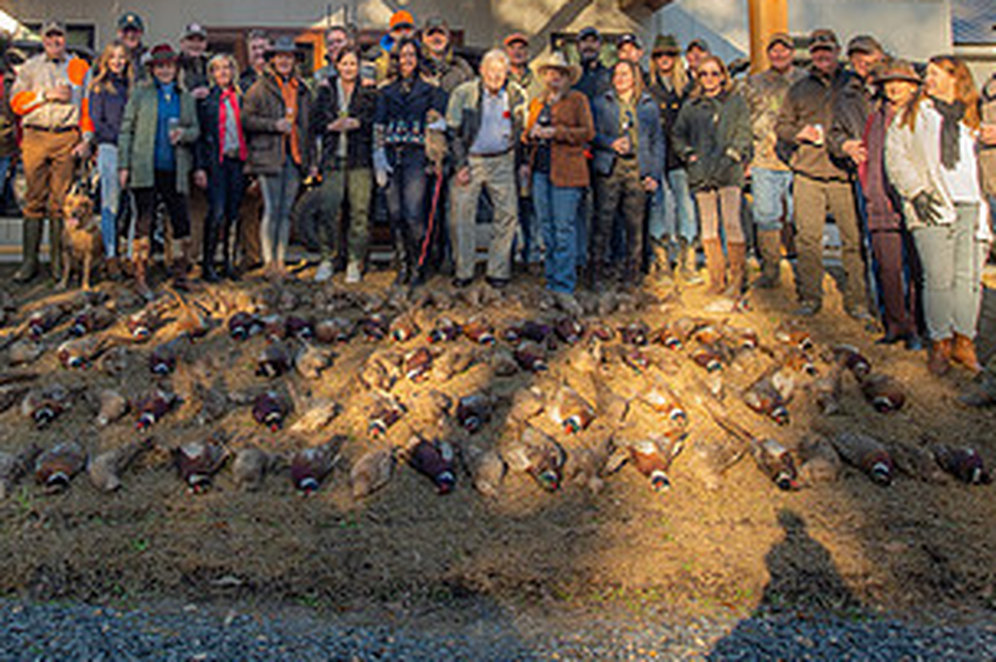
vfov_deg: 30.6
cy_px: 85
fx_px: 1161
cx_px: 370
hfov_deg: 46.0
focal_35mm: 42
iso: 160
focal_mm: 22
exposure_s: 1/160
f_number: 4.5
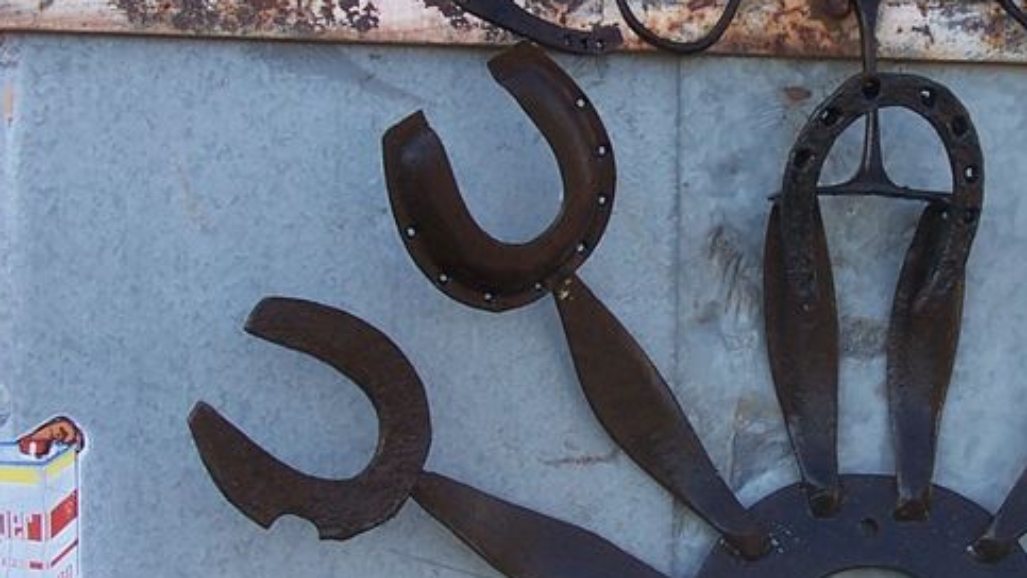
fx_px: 2152
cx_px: 768
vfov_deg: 15.3
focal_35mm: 79
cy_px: 196
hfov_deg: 26.5
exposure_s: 1/180
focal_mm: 6
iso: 80
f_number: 2.8
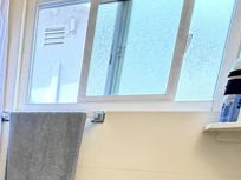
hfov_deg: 36.1
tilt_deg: -14.4
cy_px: 227
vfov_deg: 27.9
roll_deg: -3.7
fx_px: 306
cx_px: -27
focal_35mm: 44
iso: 320
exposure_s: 1/120
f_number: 2.2
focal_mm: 2.22
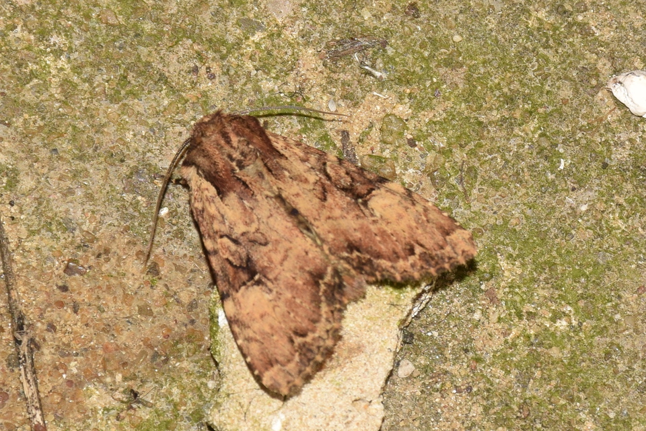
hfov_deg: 9.8
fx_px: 3768
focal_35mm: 210
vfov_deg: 6.5
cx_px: 323
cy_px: 216
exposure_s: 1/160
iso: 100
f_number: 13
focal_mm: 140
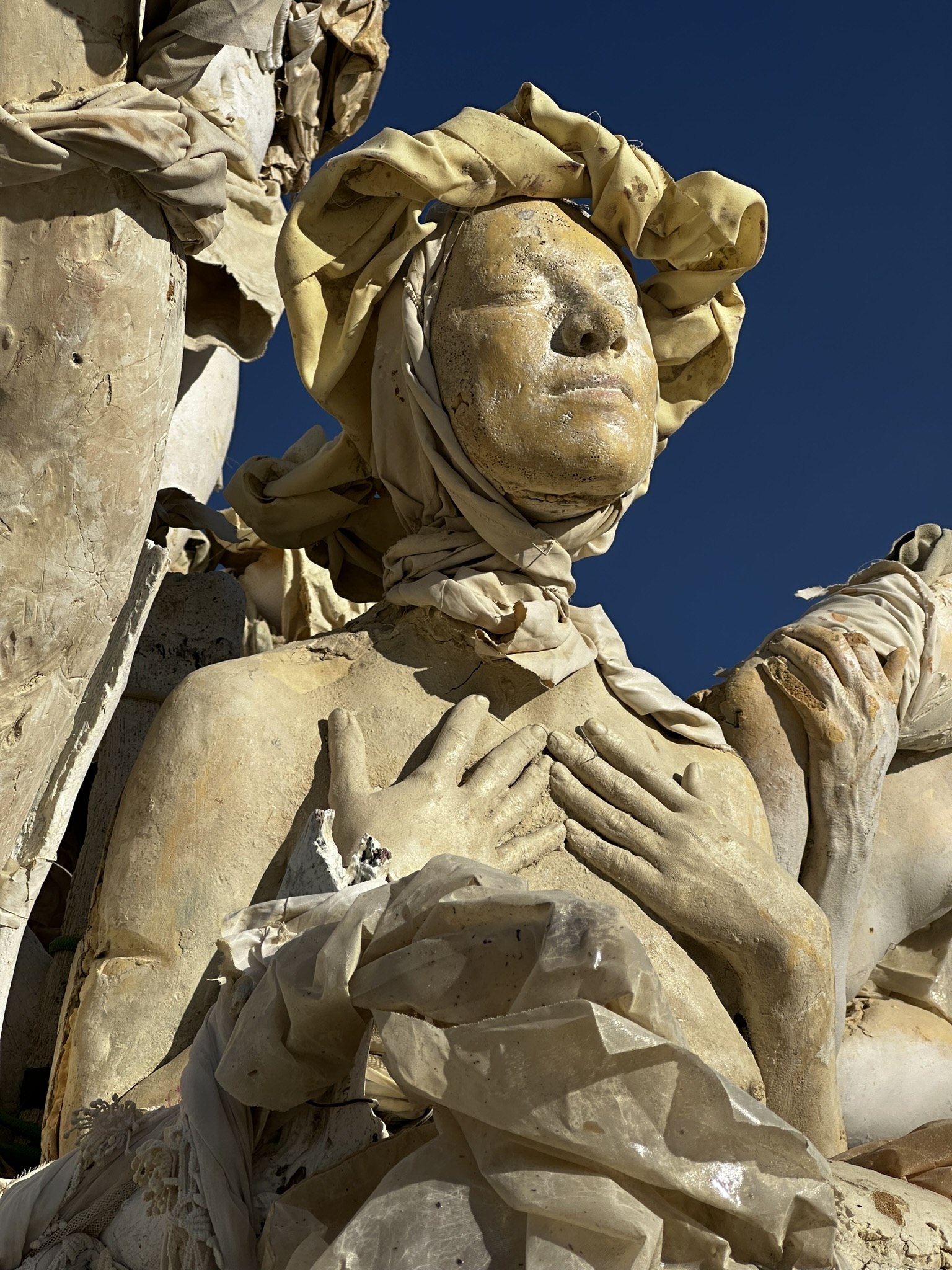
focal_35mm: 77
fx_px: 2824
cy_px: 635
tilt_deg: +26.9
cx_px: 476
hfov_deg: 19.1
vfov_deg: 25.3
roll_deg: -0.1
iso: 32
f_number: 2.8
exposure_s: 1/1698
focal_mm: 9
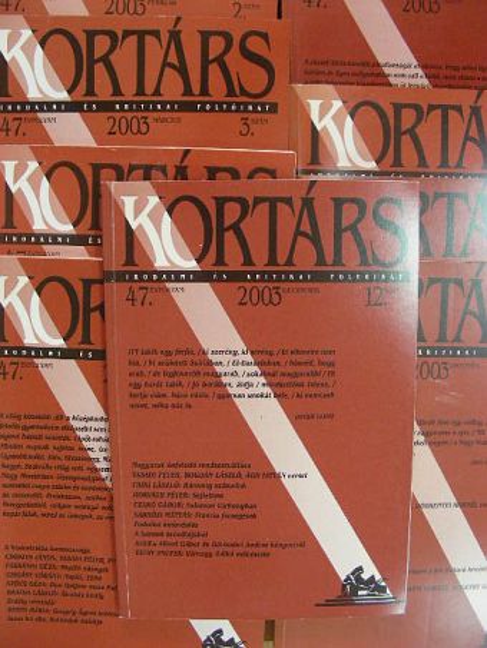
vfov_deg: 49.0
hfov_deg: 37.7
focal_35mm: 38
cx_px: 244
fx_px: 712
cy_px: 324
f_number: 3.5
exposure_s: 1/18.2
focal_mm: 6.3
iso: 200
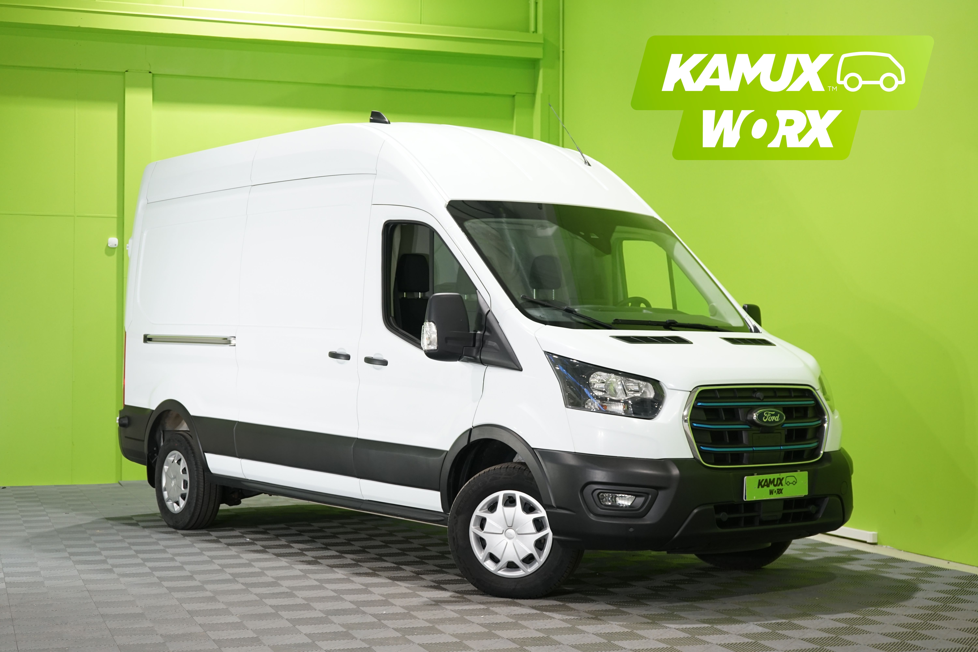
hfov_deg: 37.5
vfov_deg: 25.5
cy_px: 326
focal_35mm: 53
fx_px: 1440
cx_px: 489
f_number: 5.6
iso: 800
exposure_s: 1/30
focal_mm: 53
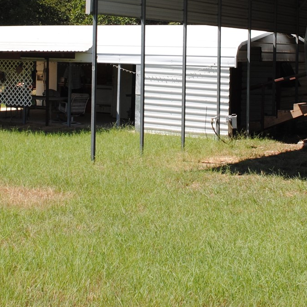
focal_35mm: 74
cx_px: 169
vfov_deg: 22.8
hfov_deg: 23.4
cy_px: 29
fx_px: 743
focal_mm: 18
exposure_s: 1/200
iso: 100
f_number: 8
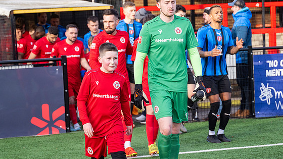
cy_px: 106
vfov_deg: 9.5
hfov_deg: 16.8
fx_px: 961
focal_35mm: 128
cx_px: 157
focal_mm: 98
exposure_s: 1/2000
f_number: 4
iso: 800
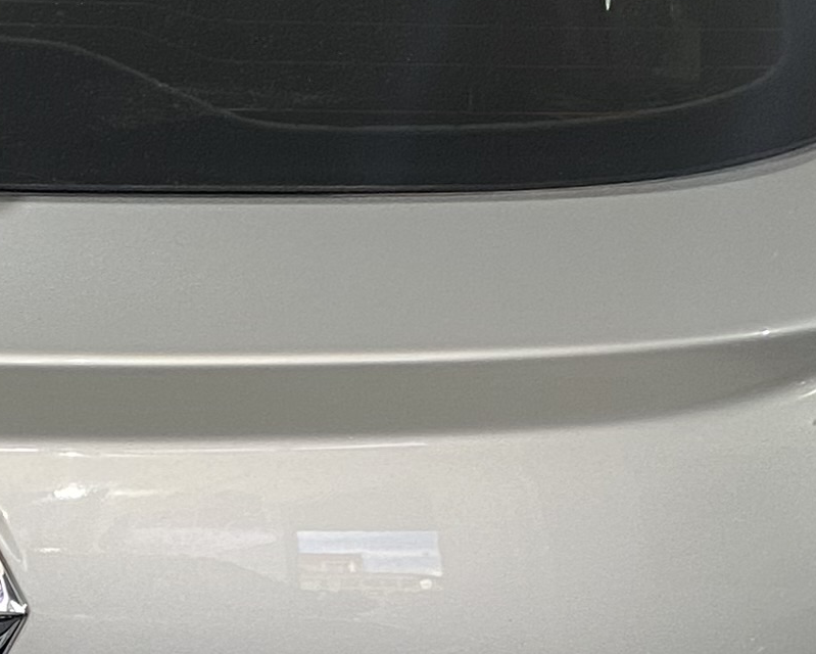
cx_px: -62
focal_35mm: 128
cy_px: 745
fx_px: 3093
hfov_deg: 14.7
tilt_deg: -16.2
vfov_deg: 11.9
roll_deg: -1.0
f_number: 1.8
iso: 64
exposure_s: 1/50
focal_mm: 4.25
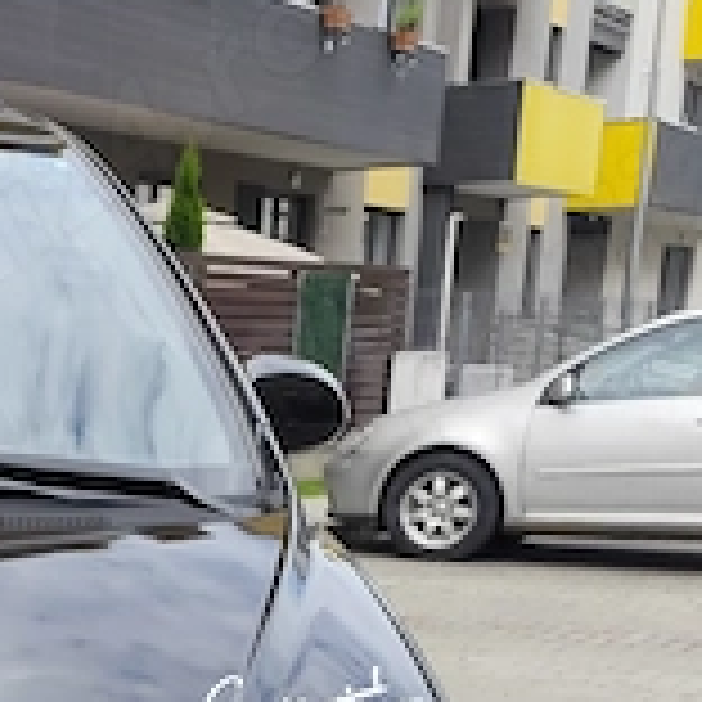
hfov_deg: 19.9
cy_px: 945
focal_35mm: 78
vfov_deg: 20.1
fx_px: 1790
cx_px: -279
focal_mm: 6.19
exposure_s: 1/603
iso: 50
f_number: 1.65
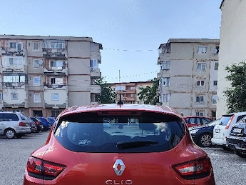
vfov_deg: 34.8
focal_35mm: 40
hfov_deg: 46.8
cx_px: 126
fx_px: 284
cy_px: 150
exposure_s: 1/769
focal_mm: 6.14
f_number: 1.65
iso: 50
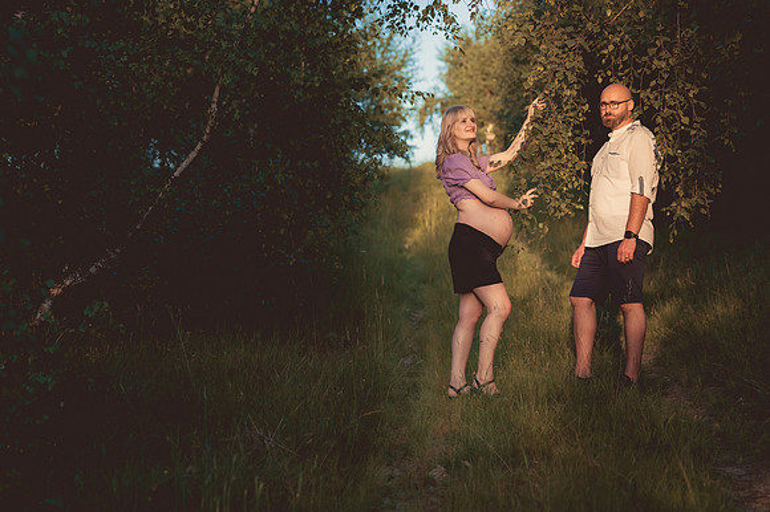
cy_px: 256
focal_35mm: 85
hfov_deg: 23.9
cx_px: 385
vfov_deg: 16.1
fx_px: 1817
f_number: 3.5
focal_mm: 85
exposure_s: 1/1250
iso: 400
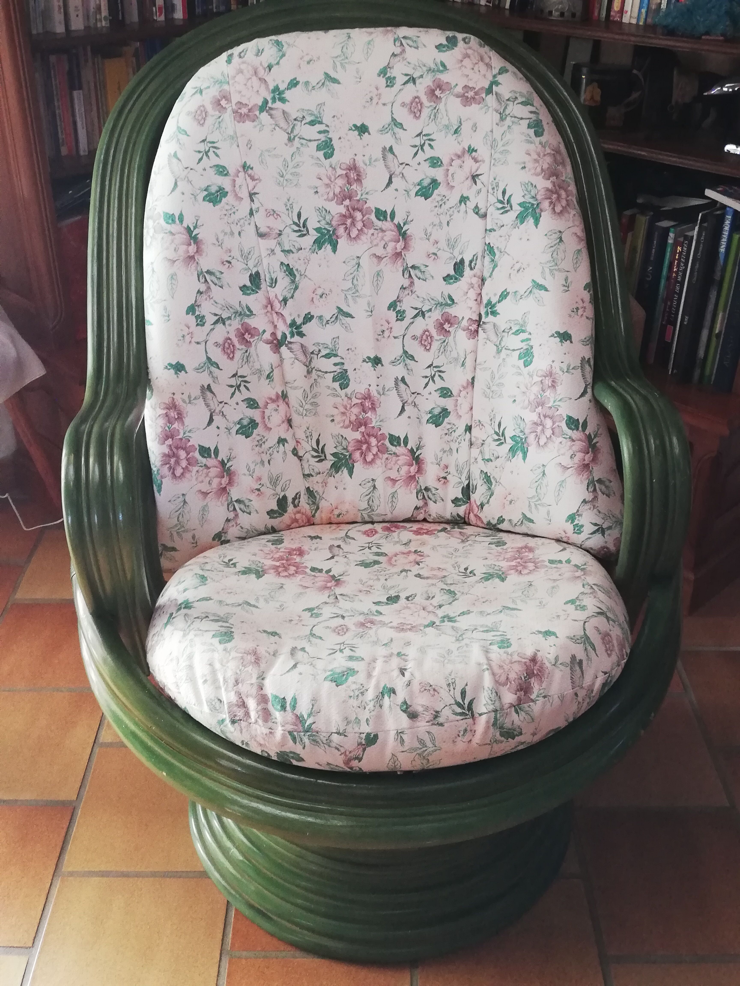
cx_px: 370
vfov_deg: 51.4
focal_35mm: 36
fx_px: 1026
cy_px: 493
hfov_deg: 39.7
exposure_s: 1/24
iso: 400
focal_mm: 3.81
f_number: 2.2
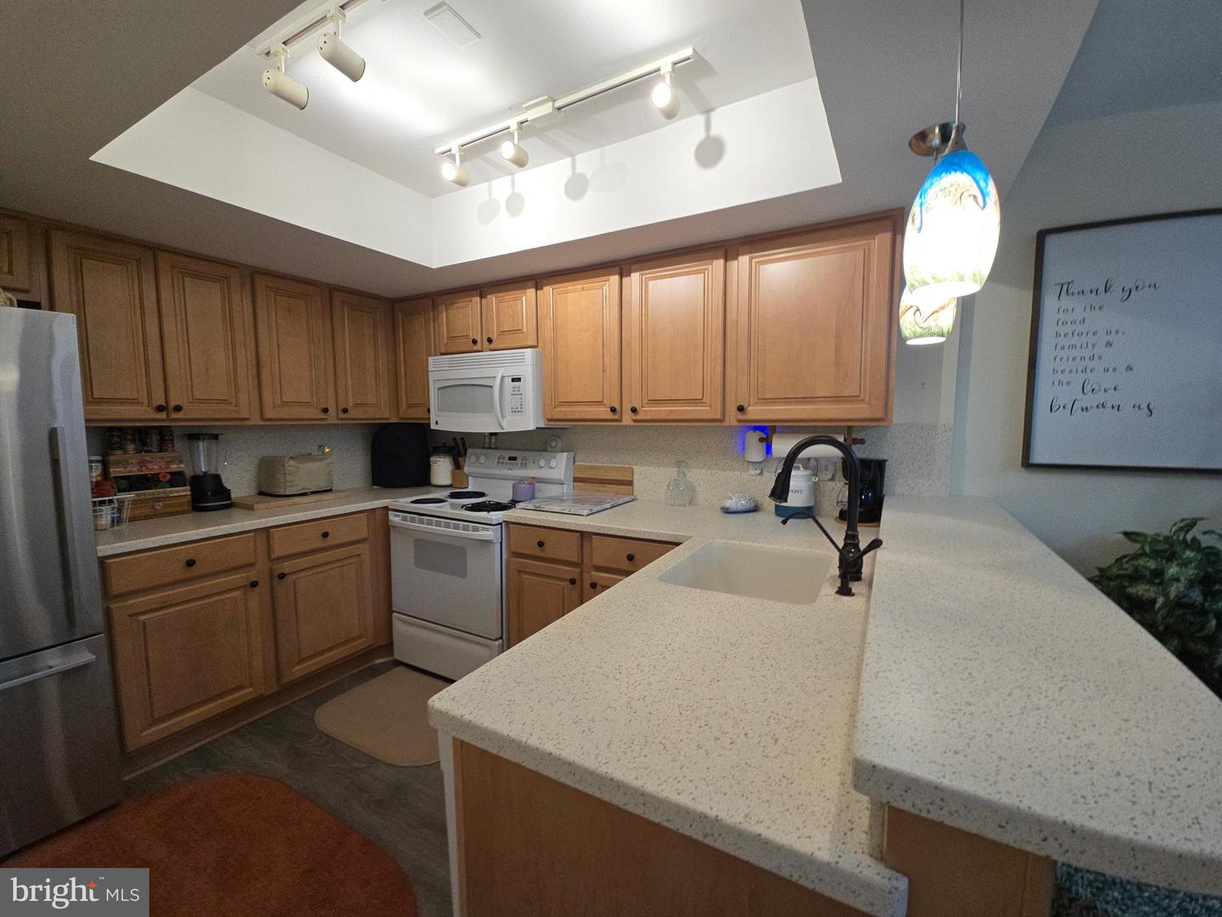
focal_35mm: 13
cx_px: 611
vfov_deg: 89.9
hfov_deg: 106.2
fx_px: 459
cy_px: 458
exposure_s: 1/60
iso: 64
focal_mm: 2.2
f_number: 2.2
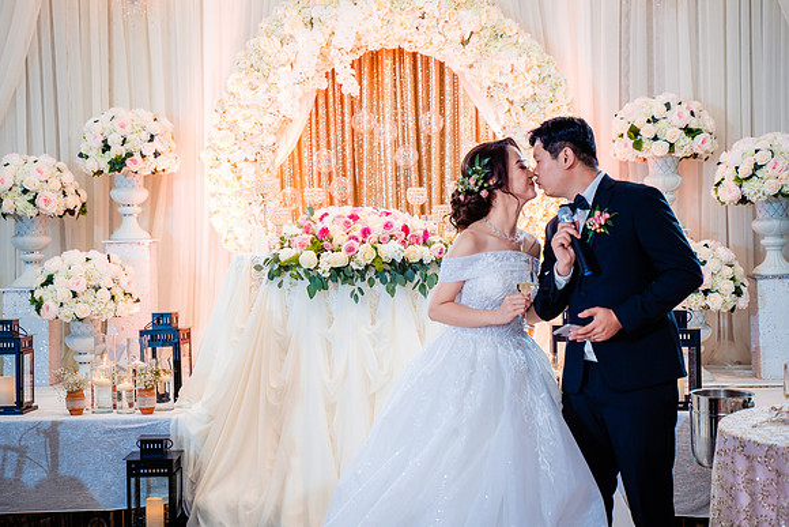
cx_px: 368
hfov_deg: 30.4
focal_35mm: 66
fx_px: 1452
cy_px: 260
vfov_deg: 20.6
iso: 1000
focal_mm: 62
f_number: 3.5
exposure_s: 1/160
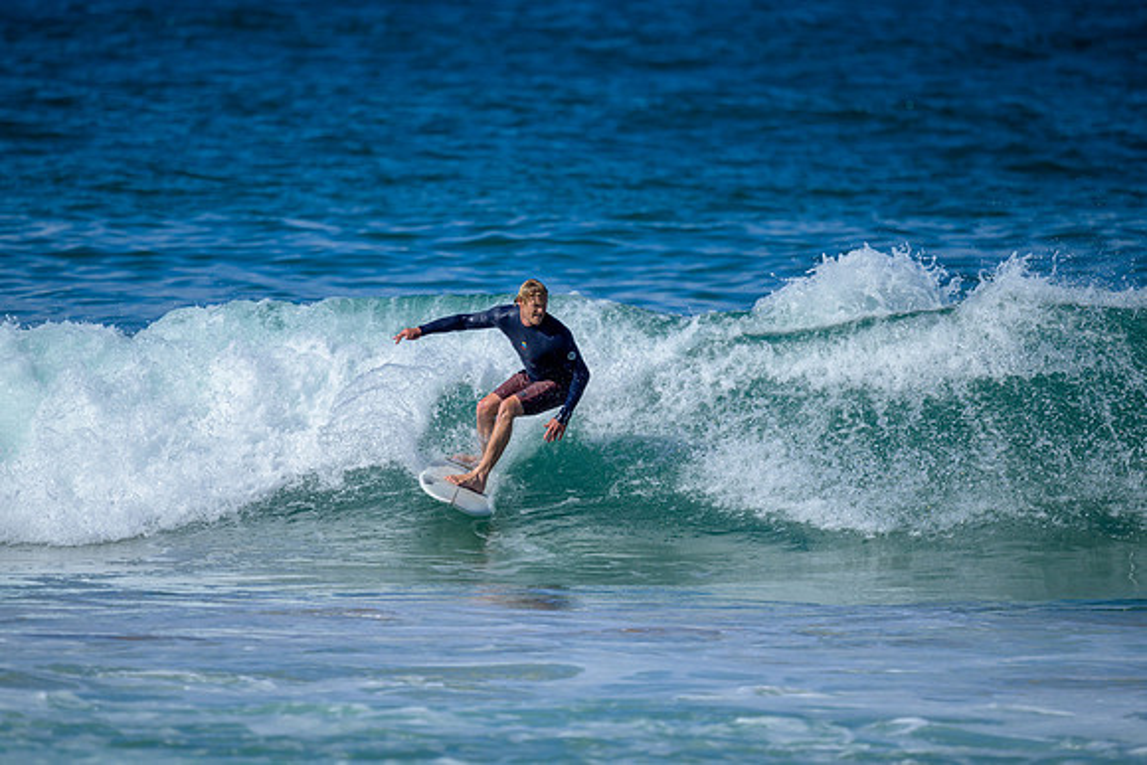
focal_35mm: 800
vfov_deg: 1.7
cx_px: 574
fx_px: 25494
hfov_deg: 2.6
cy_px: 382
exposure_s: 1/2500
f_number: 6.3
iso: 250
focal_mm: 800
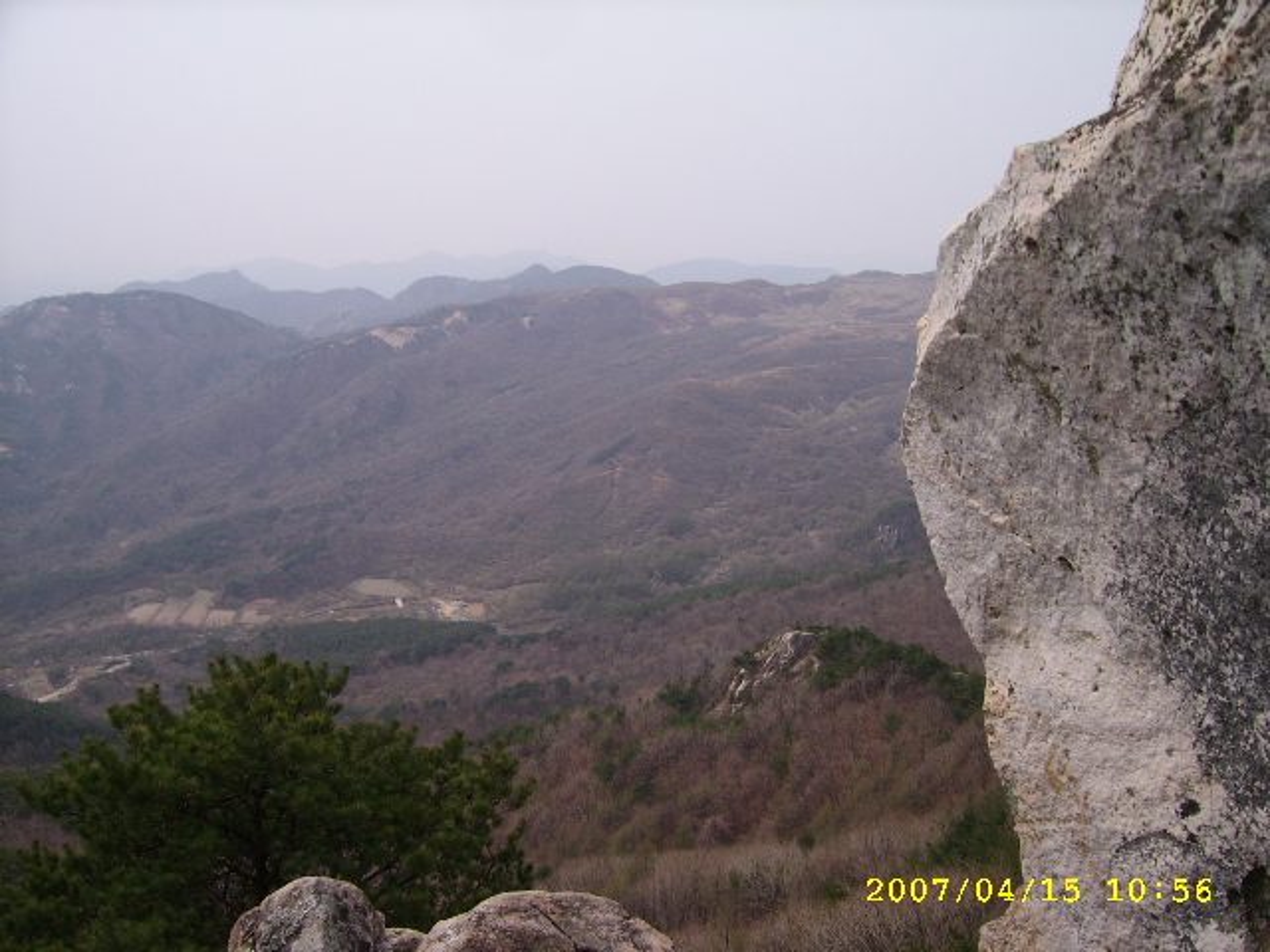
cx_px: 635
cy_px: 476
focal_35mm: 35
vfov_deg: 40.7
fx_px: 1284
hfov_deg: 52.6
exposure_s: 1/458
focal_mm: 5.95
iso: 50
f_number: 5.8
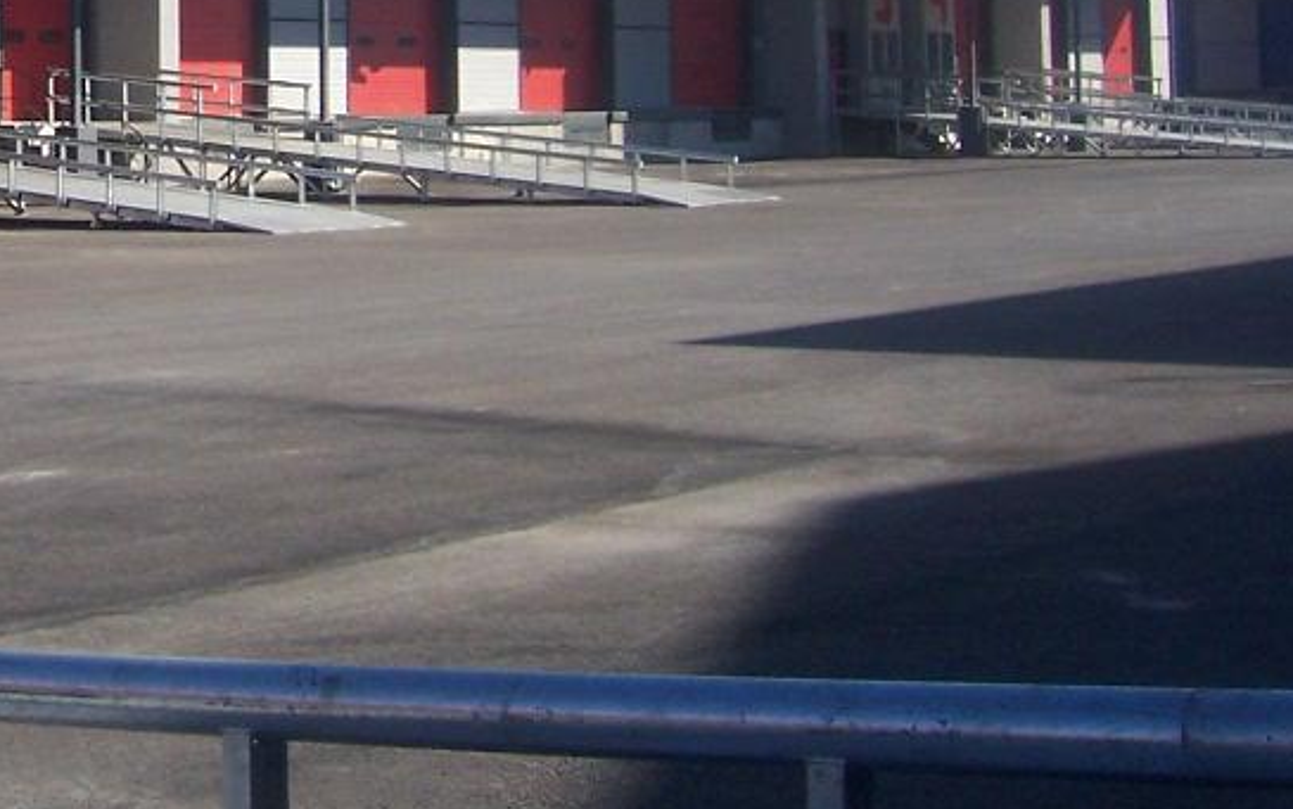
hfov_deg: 23.3
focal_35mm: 84
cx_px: -81
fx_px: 2961
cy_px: -202
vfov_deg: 15.0
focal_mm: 6
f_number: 4.8
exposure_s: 1/350
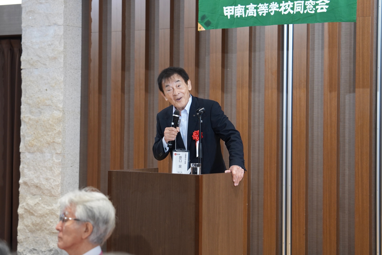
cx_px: 191
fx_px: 743
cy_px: 128
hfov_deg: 28.8
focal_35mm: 70
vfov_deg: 19.5
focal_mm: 70
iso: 800
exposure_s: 1/80
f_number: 2.8
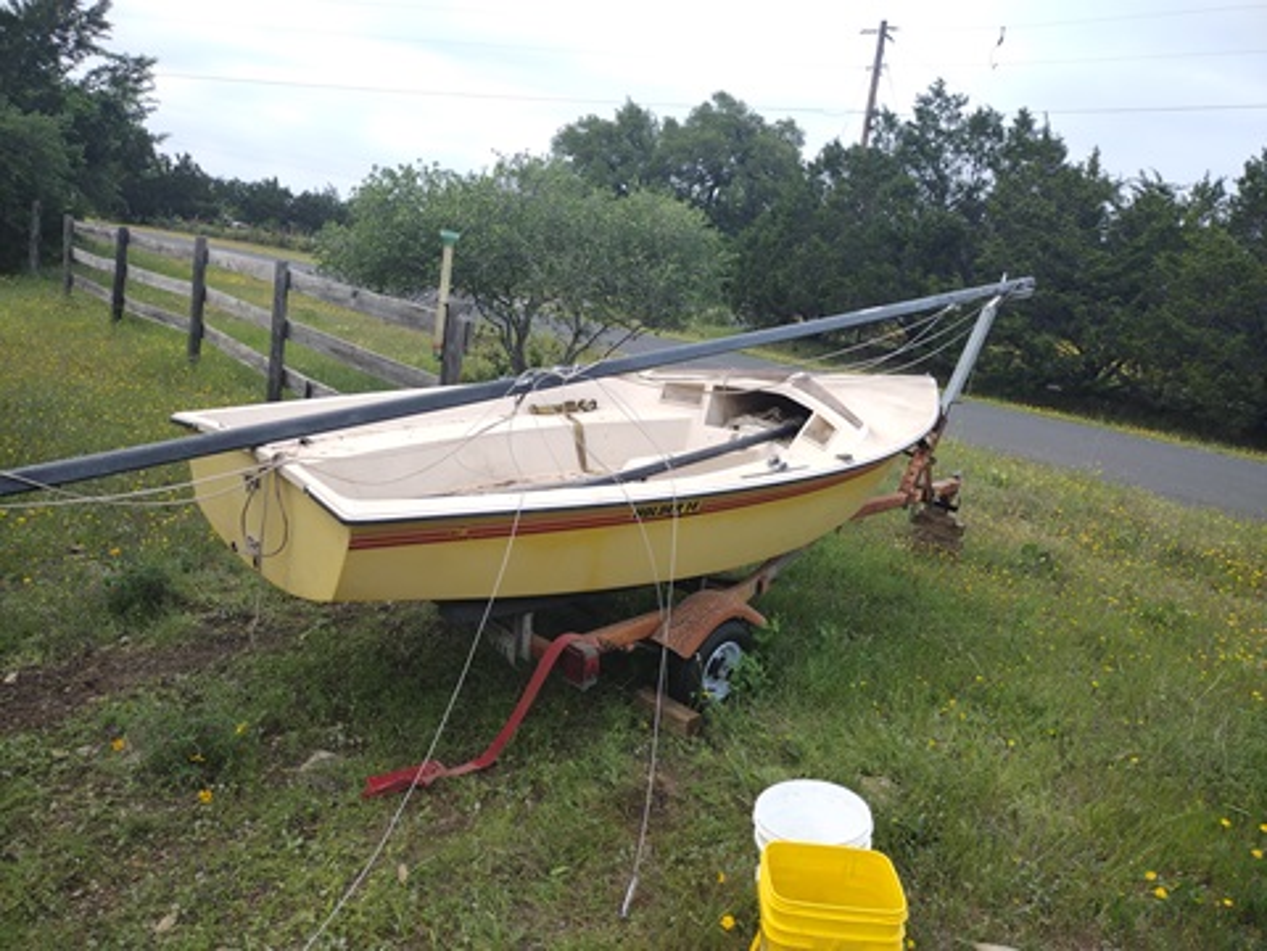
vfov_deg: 51.4
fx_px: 988
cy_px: 476
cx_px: 634
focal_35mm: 27
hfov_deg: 65.3
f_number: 1.7
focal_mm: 4.71
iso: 100
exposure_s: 1/364
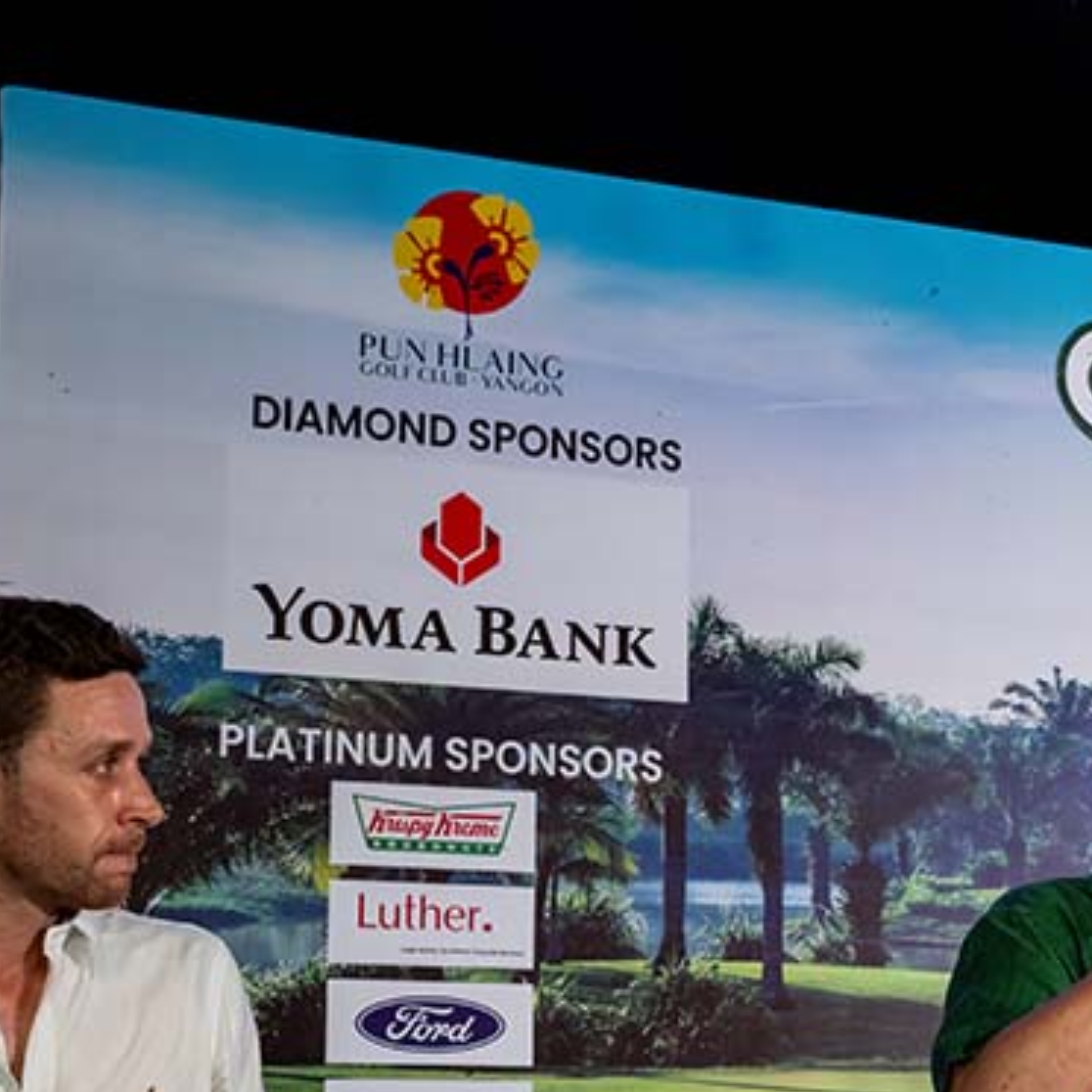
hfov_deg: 21.3
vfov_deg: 21.6
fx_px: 2820
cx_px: 1057
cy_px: 889
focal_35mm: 79
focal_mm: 36
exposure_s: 1/200
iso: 2000
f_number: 6.3
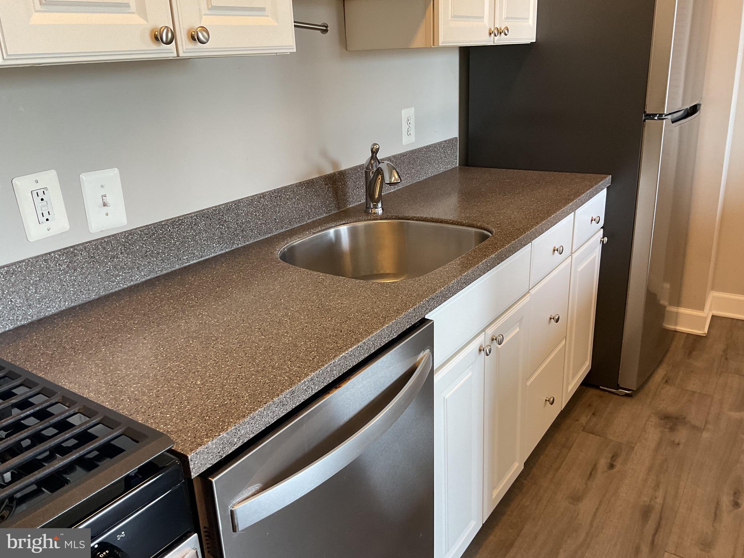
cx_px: 372
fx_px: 623
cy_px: 279
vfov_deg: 48.2
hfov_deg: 61.7
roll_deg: +3.3
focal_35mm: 29
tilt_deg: -19.6
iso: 64
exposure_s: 1/60
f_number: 1.8
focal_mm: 3
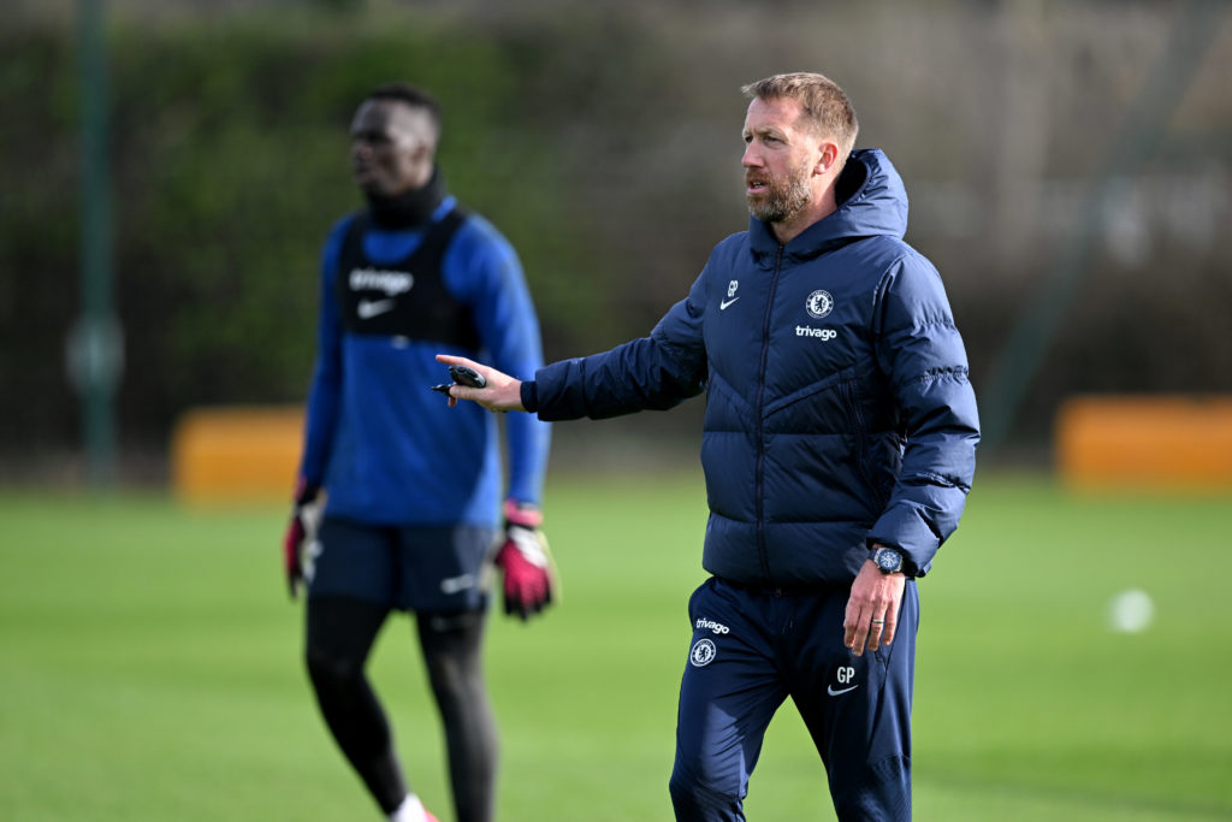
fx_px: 13690
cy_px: 411
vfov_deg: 3.4
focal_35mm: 400
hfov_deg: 5.2
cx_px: 616
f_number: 2.8
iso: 400
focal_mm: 400
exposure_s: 1/2500
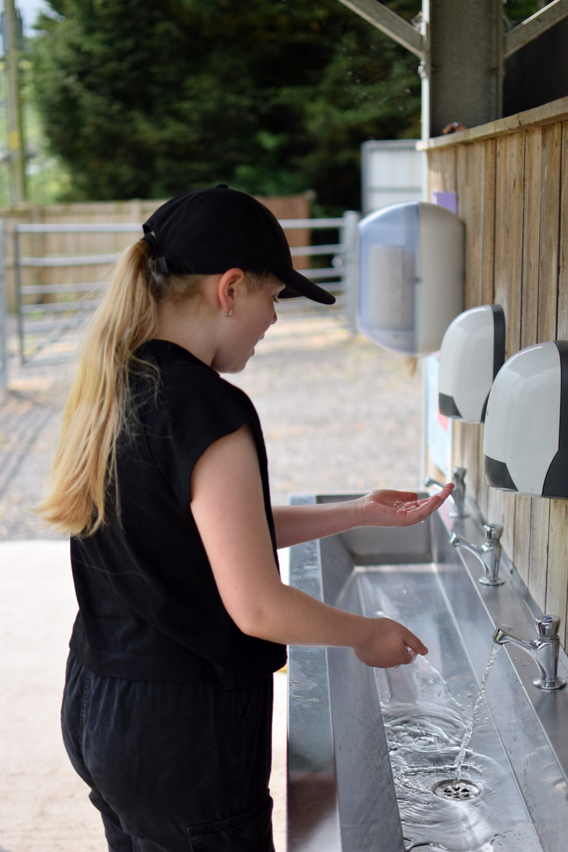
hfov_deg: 25.8
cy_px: 426
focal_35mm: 52
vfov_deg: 37.9
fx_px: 1242
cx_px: 284
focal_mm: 35
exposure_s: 1/1600
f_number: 1.8
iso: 100
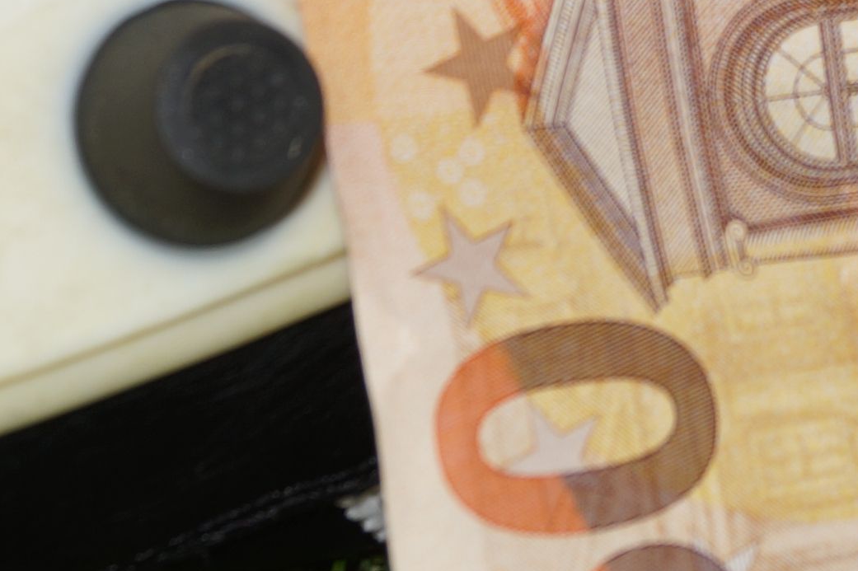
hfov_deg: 12.9
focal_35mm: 156
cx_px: 960
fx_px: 3716
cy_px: -423
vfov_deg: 8.5
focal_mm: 28
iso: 100
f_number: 9
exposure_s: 1/160
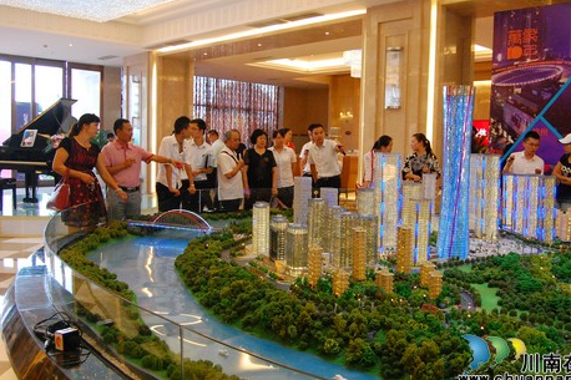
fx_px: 571
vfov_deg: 36.8
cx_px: 308
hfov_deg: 53.1
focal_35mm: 36
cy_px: 183
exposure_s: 1/100
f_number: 5
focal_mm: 22
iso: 1600
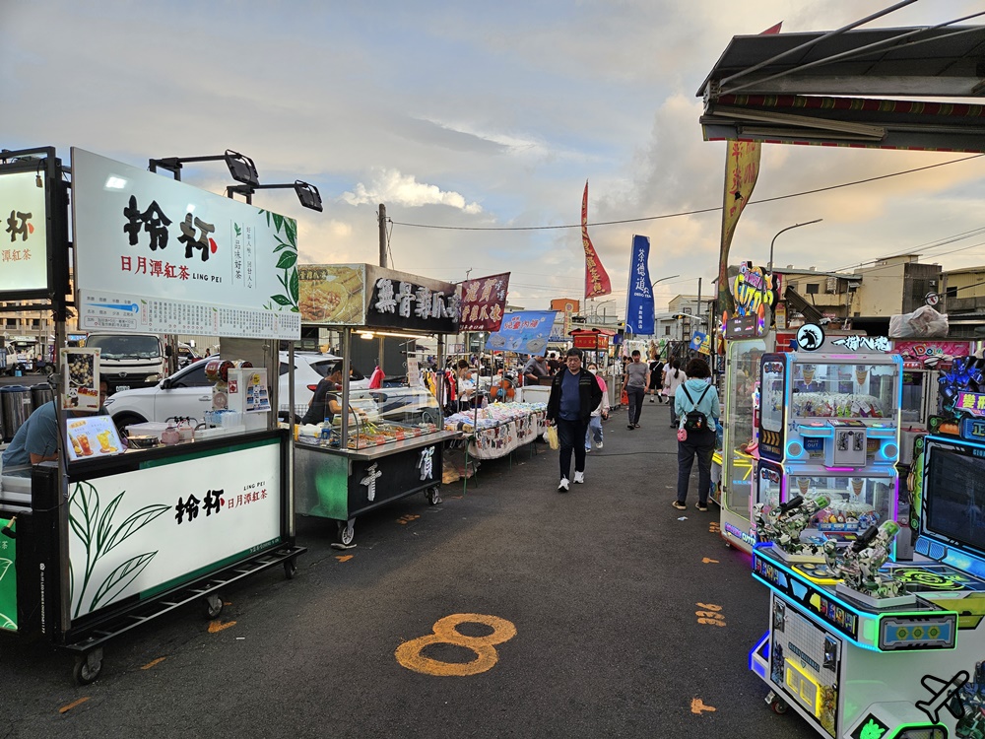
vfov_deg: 58.9
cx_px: 492
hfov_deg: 73.9
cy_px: 370
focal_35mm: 23
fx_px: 654
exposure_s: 1/346
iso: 25
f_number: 1.8
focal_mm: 5.4
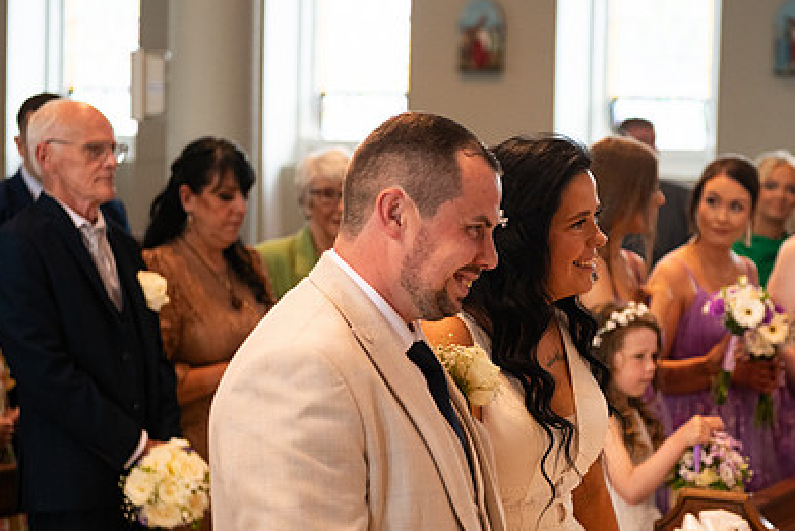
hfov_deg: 20.7
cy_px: 294
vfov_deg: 14.0
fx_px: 2165
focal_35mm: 98
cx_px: 529
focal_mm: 66
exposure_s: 1/160
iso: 800
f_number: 3.5
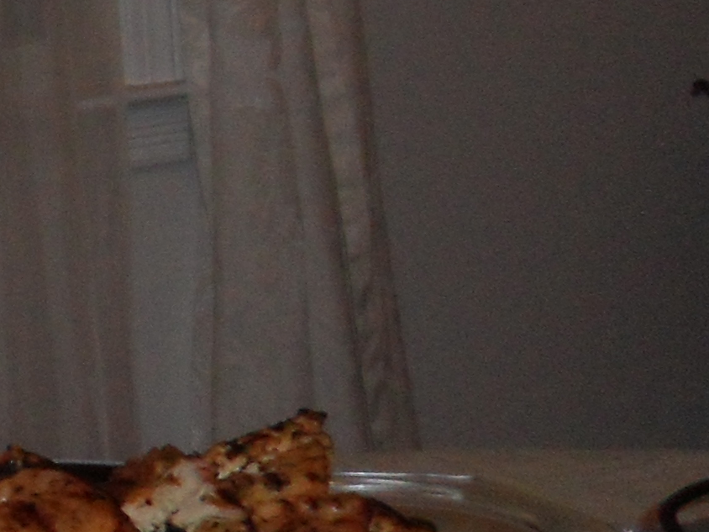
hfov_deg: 12.6
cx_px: -885
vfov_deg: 11.4
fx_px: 2622
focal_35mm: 128
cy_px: -61
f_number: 3.5
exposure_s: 1/45
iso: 200
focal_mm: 4.9
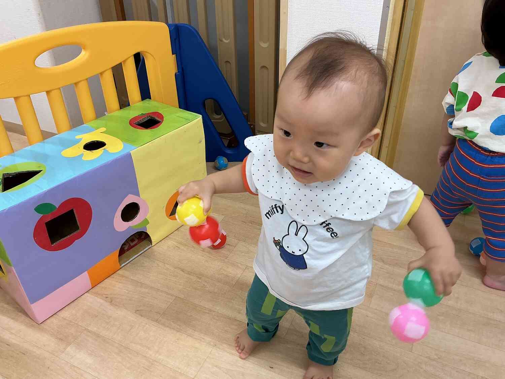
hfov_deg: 61.7
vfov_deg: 48.2
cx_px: 252
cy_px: 190
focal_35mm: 29
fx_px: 423
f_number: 1.8
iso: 50
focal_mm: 3
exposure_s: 1/60
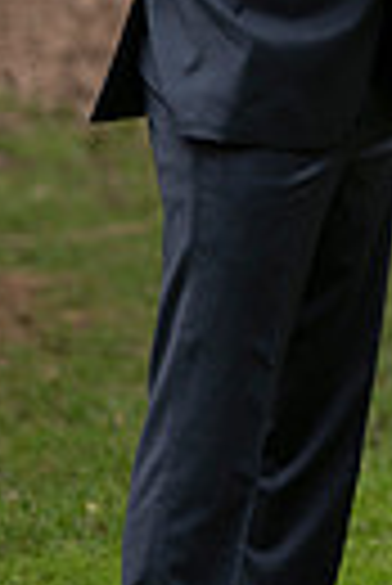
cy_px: -99
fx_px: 4789
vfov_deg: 7.0
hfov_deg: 4.7
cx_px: 568
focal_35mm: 294
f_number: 2.2
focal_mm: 85
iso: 125
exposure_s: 1/800
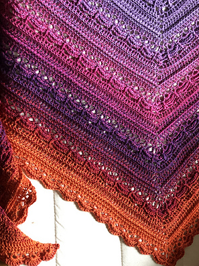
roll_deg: -13.1
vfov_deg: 27.0
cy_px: 109
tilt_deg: -34.6
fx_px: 552
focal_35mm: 72
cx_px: 105
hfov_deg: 20.4
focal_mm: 6.6
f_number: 2.8
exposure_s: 1/33
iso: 250
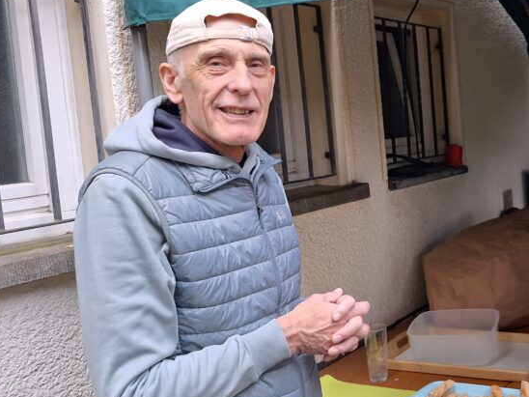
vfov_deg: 33.5
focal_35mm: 43
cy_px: 172
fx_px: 657
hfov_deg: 41.2
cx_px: 453
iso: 125
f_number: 1.8
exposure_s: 1/50
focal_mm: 5.54
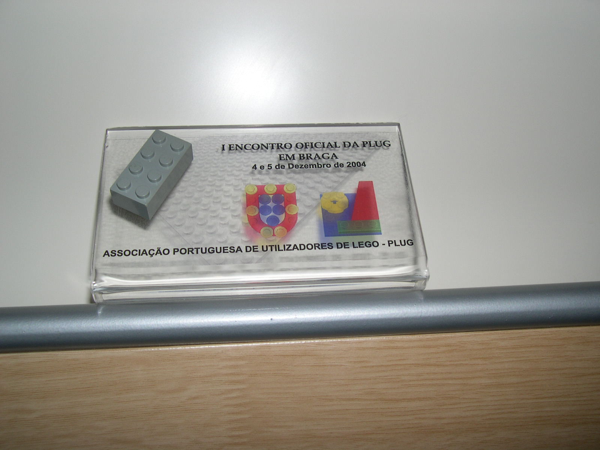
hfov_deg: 49.0
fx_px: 659
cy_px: 225
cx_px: 300
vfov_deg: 37.7
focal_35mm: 38
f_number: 7.6
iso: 100
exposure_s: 1/60
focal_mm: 8
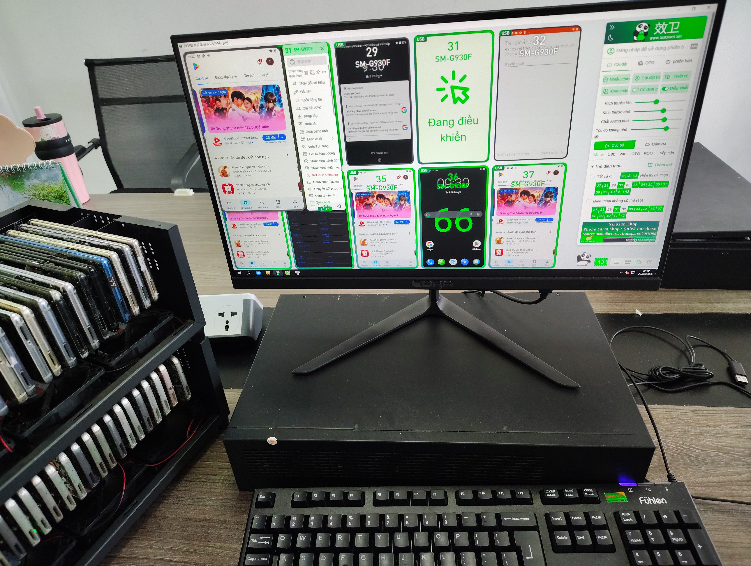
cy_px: 283
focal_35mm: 24
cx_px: 376
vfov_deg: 56.9
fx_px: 521
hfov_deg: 71.5
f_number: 1.8
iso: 556
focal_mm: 5.56
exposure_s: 1/100
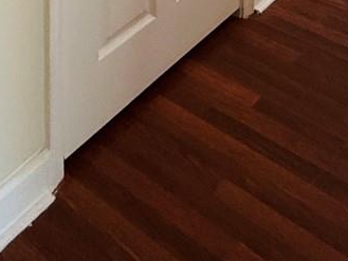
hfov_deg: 26.4
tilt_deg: -6.1
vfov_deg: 15.4
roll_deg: +0.7
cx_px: -29
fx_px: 684
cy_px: -315
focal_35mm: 68
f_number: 2.2
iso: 400
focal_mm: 2.22
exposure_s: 1/60
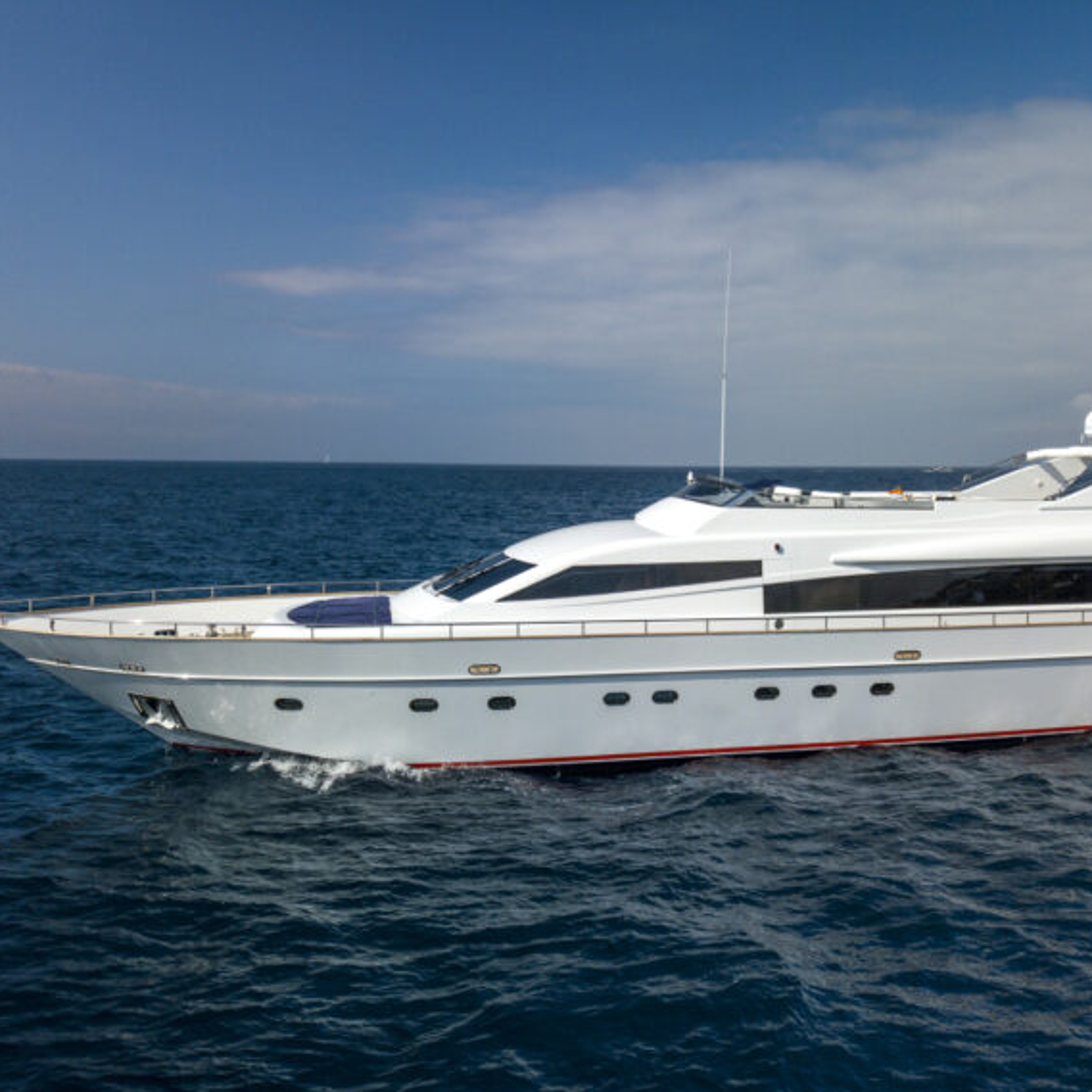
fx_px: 1106
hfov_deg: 52.1
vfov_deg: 52.5
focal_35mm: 31
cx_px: 670
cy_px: 551
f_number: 2.2
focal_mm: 4.73
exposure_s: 1/120
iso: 100
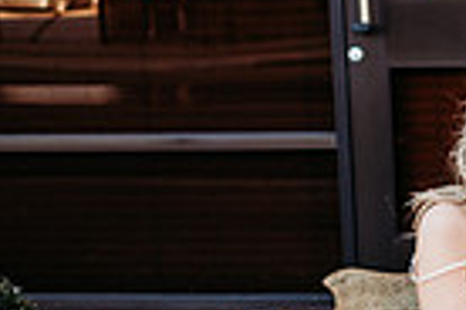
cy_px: 197
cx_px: 601
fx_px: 1307
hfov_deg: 18.8
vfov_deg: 13.5
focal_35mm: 101
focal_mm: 24
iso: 160
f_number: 2
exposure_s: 1/320
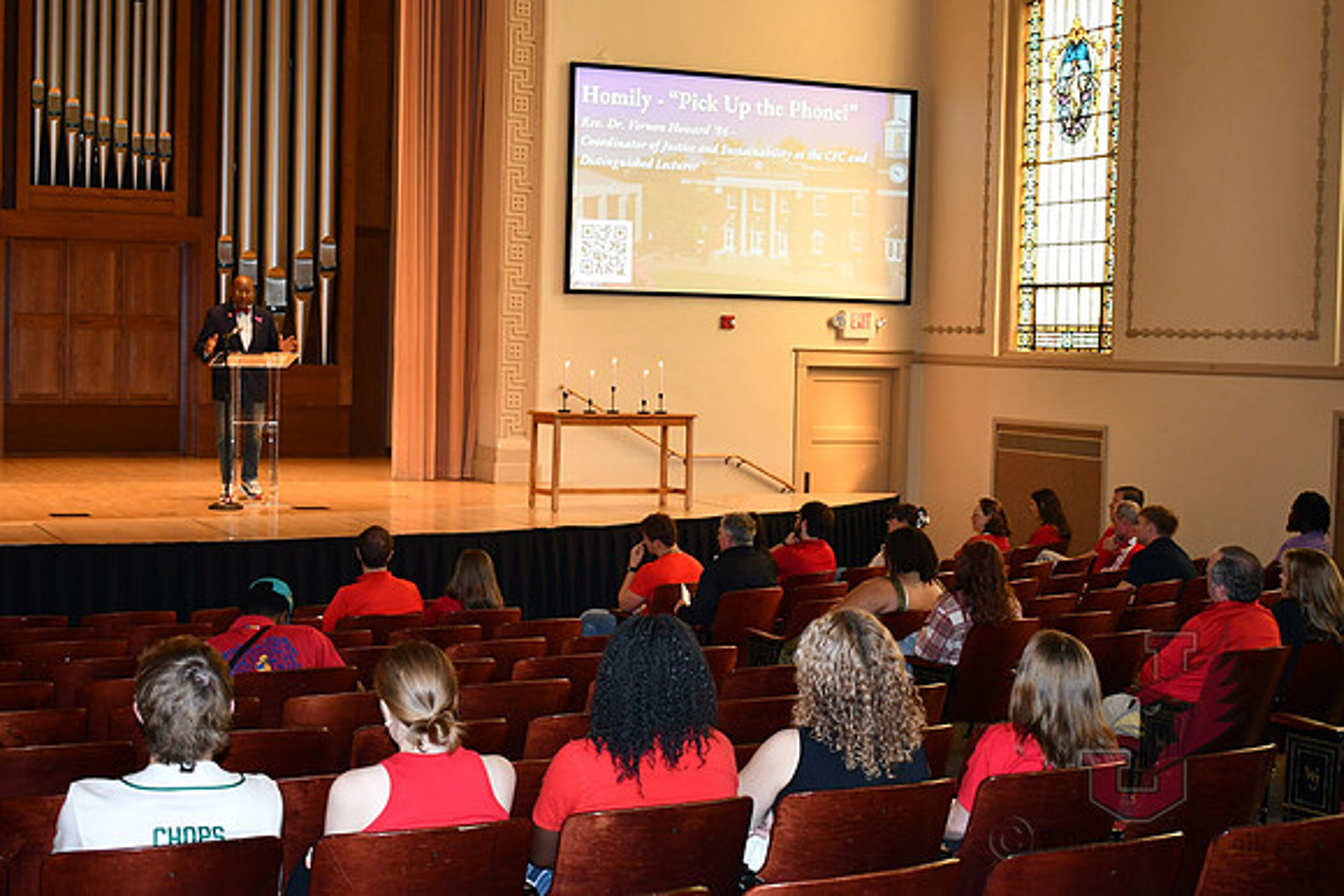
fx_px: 1606
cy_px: 448
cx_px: 672
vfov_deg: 31.2
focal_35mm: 43
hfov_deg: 45.4
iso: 720
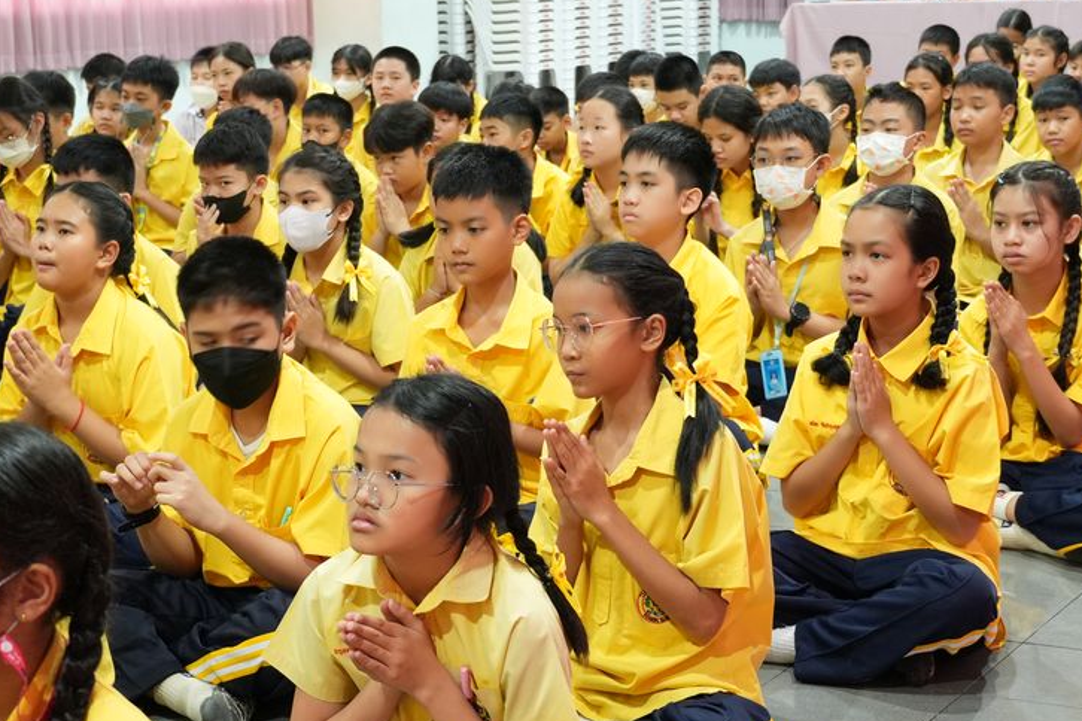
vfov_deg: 17.3
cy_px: 442
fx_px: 2374
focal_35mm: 79
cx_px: 560
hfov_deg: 25.7
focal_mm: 34
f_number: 4.5
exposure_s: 1/30
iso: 2000
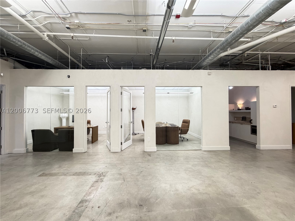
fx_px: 119
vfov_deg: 85.7
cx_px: 148
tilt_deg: +1.1
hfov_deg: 102.1
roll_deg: +0.6
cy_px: 110
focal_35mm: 14
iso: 320
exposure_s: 1/60
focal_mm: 2.22
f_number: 2.2
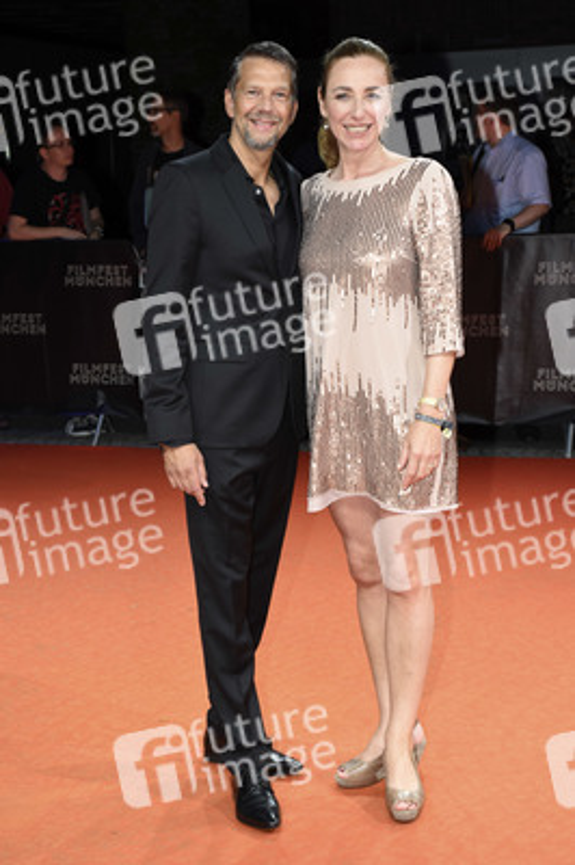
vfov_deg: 31.9
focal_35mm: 63
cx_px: 288
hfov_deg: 21.5
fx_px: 1512
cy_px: 432
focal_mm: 42
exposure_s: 1/160
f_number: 6.3
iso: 400
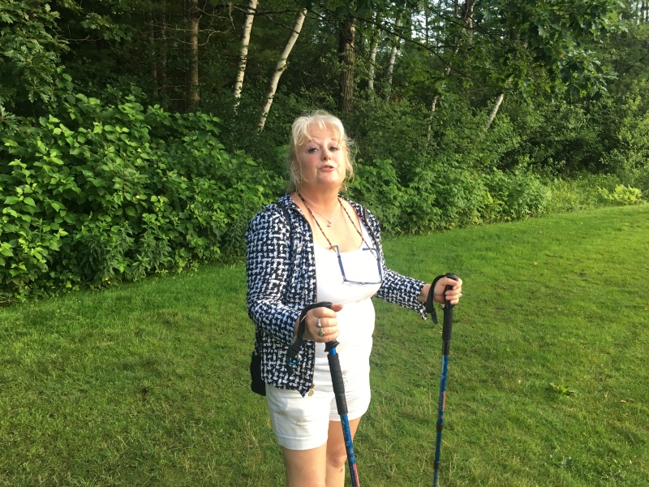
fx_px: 544
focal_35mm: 29
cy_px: 244
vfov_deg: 48.2
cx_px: 324
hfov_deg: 61.7
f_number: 2.2
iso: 32
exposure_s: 1/40
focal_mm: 4.15
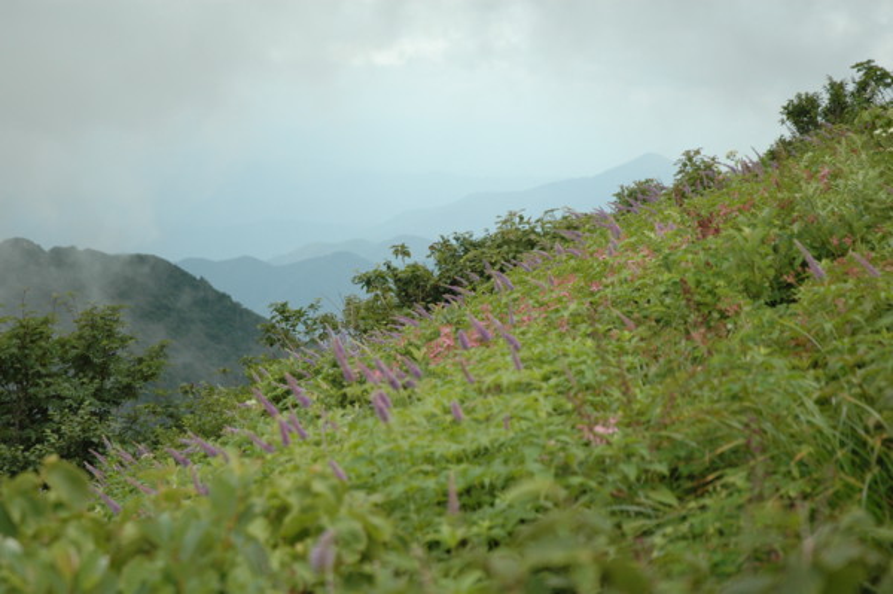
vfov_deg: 16.5
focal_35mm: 82
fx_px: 2045
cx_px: 446
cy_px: 297
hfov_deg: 24.6
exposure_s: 1/1600
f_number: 4.5
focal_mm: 55
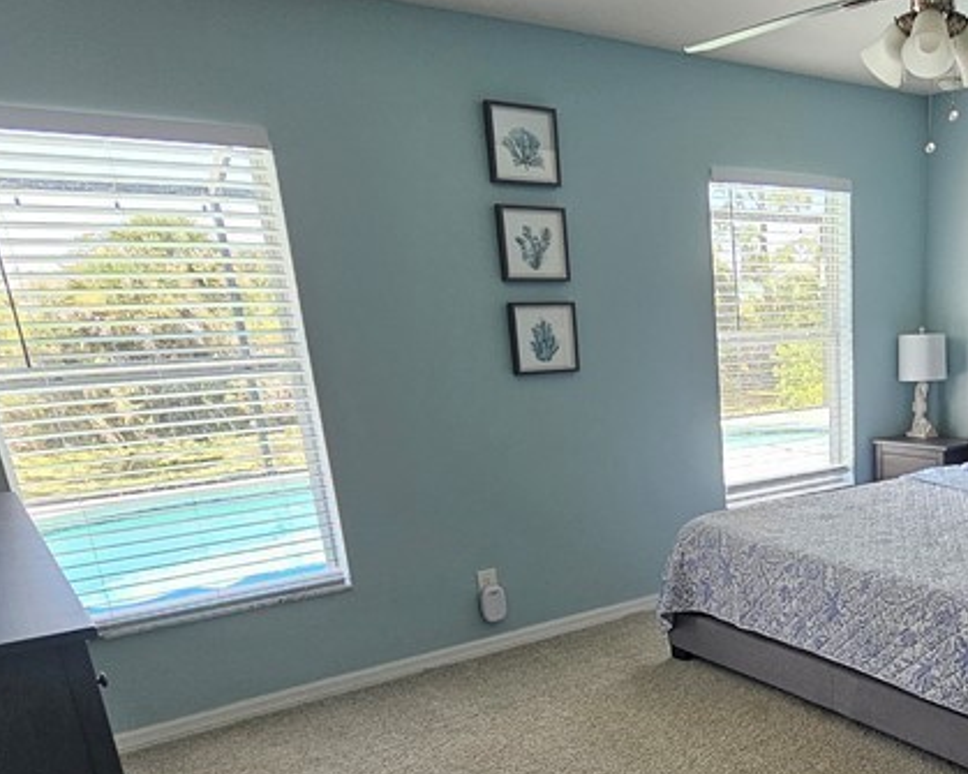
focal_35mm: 31
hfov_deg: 51.0
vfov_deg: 44.7
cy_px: 622
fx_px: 888
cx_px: 859
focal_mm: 2.2
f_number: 2.2
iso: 160
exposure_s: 1/60
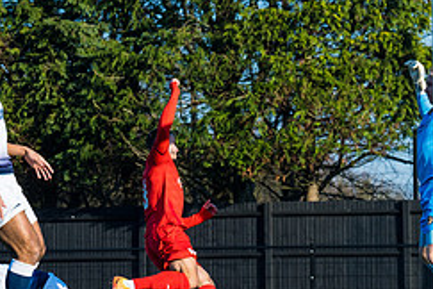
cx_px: 338
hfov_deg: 6.1
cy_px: 164
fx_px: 4065
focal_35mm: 338
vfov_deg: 4.1
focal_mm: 135
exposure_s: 1/1600
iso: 800
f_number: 8
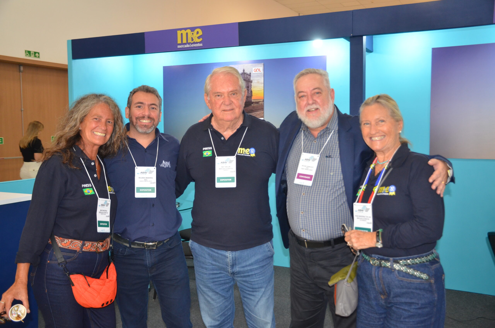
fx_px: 494
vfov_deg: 36.7
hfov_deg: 53.2
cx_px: 248
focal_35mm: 36
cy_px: 164
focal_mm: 24
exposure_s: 1/60
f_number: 3.8
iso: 800
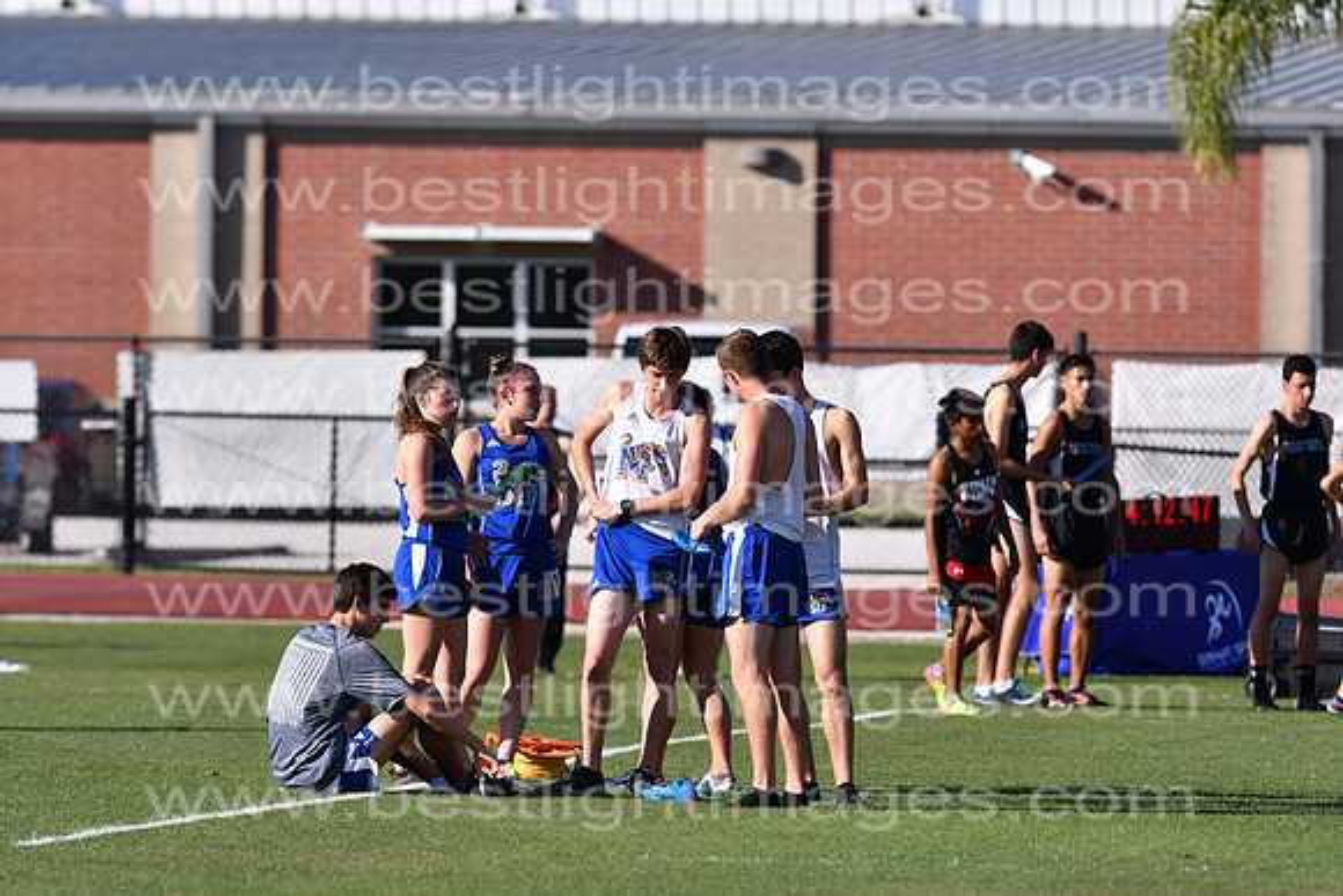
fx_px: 16791
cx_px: 672
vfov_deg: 3.1
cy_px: 448
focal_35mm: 450
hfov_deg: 4.6
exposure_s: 1/3200
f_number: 5.6
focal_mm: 300
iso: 400
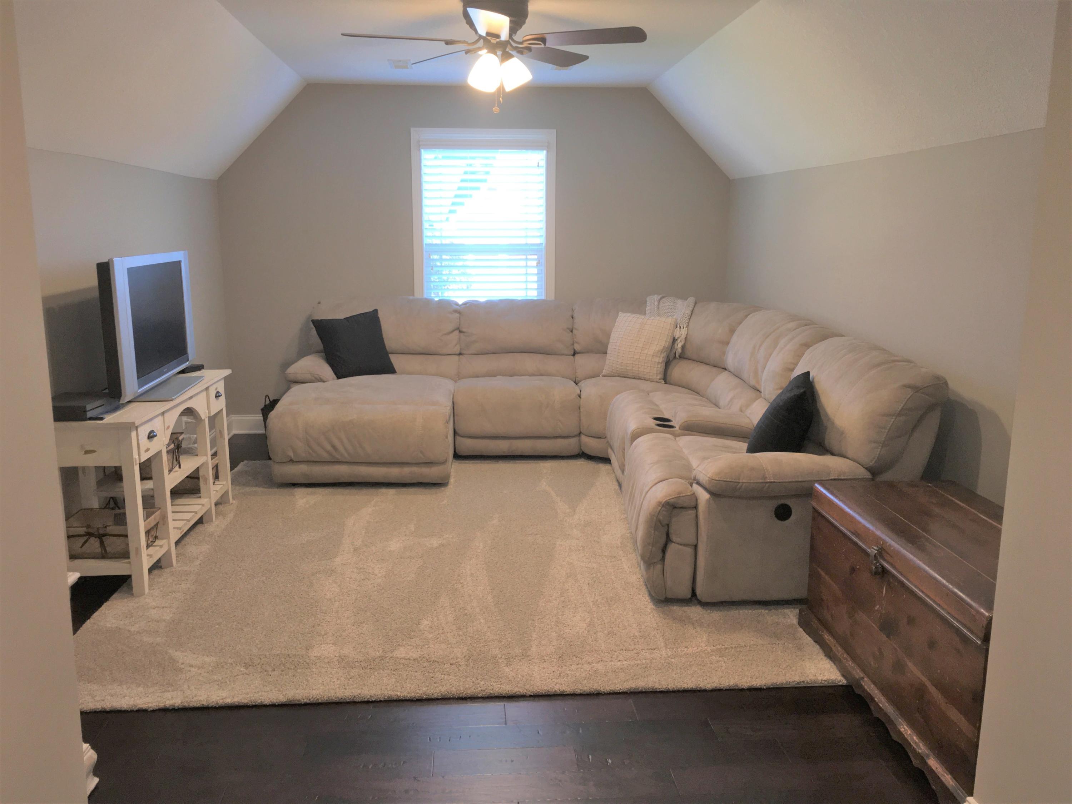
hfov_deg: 61.7
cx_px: 536
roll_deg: +0.3
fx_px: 898
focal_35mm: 29
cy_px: 402
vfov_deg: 48.2
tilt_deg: -10.8
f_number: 2.2
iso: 32
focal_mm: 4.15
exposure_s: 1/30
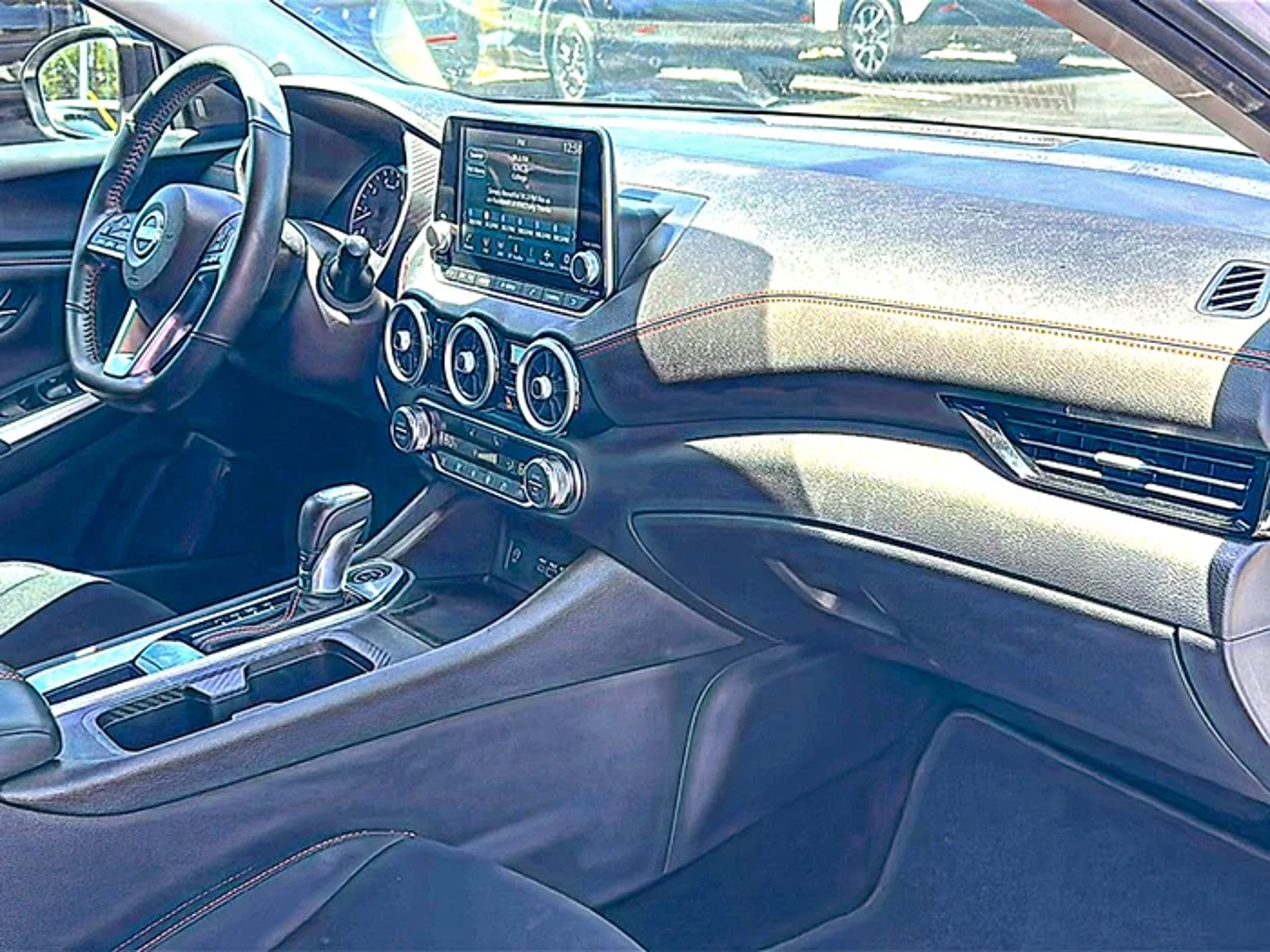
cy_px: 476
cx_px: 635
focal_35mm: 36
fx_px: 1321
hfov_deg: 51.4
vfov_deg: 39.7
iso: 80
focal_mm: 6.86
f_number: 1.78
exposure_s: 1/397
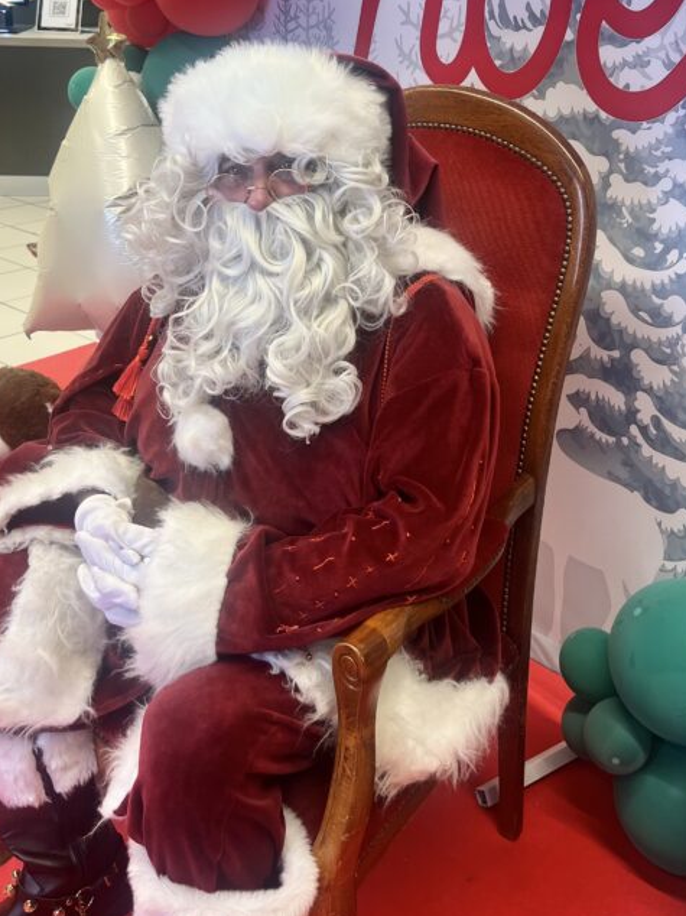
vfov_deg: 43.5
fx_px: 1111
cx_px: 381
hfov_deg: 34.3
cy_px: 241
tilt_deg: -15.5
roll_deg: -1.4
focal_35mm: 42
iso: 64
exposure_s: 1/100
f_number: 1.5
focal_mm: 5.7
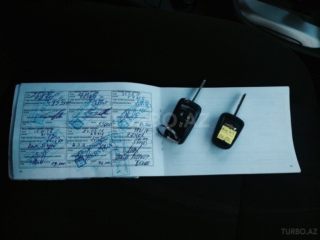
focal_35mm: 33
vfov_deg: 42.9
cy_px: 120
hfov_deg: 55.4
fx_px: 305
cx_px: 160
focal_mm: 4.12
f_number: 2.4
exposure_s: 1/120
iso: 64
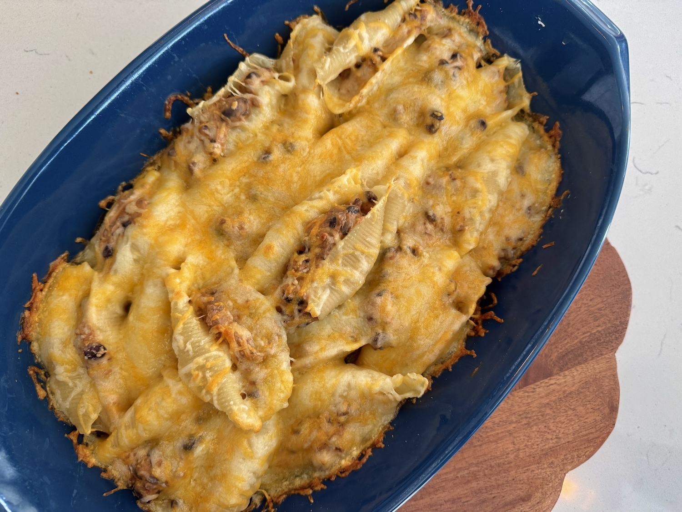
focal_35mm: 24
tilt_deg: -80.1
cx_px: 341
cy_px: 256
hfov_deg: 71.6
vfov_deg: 56.8
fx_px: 473
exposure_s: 1/120
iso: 160
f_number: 1.78
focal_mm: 6.76
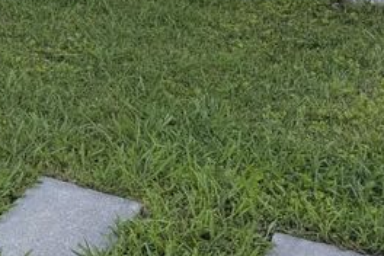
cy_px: -231
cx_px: -161
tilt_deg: -3.3
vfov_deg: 12.6
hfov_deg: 18.9
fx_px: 1035
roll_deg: -1.2
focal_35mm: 97
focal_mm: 6.76
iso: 100
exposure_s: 1/979
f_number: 1.78
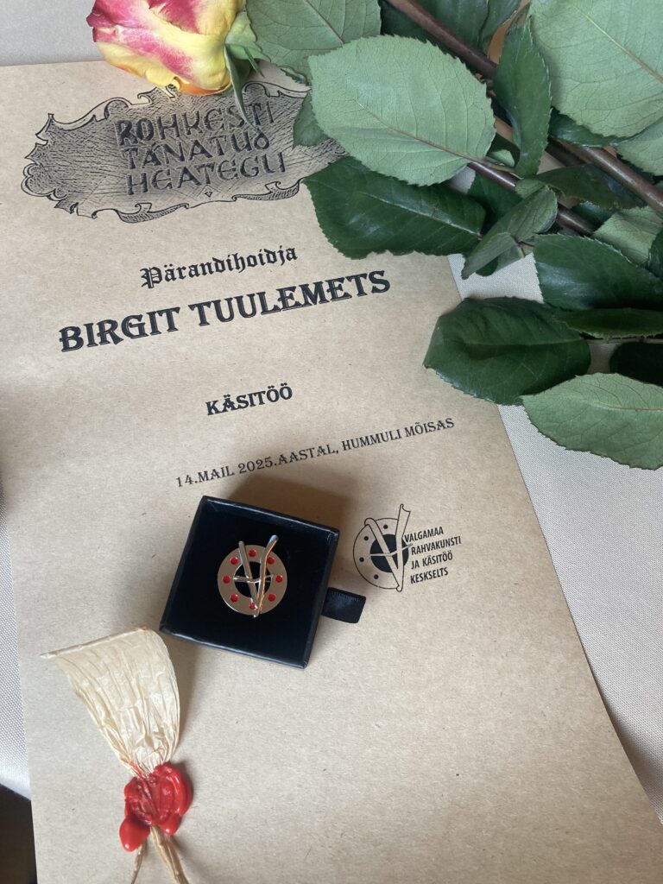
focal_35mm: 28
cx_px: 332
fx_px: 715
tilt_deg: -68.4
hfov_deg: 49.7
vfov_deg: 63.4
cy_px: 442
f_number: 1.8
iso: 80
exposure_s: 1/68
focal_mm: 3.99
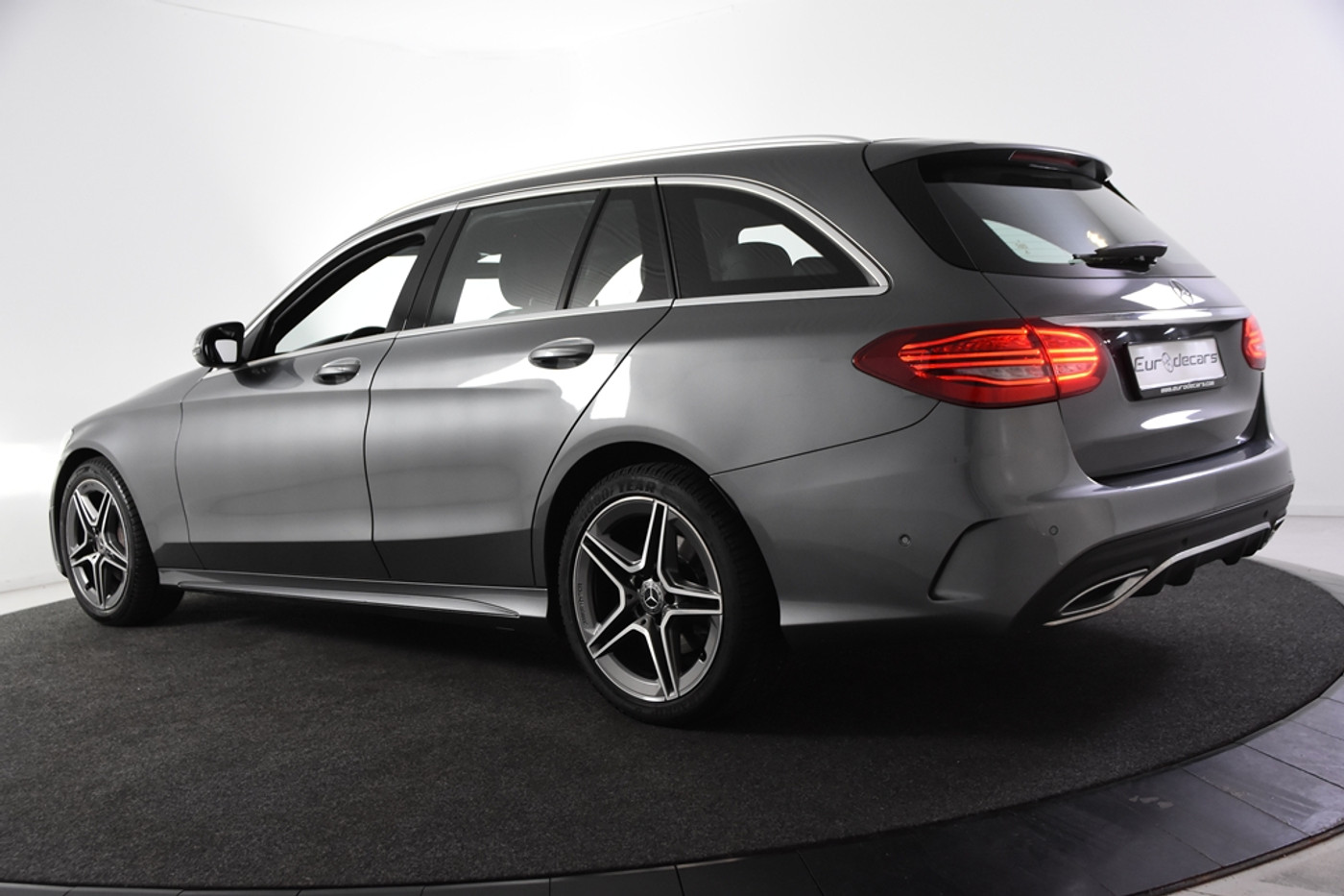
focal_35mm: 39
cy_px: 448
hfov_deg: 49.6
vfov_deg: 34.2
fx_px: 1456
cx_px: 672
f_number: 5
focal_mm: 26
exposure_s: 1/100
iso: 1600
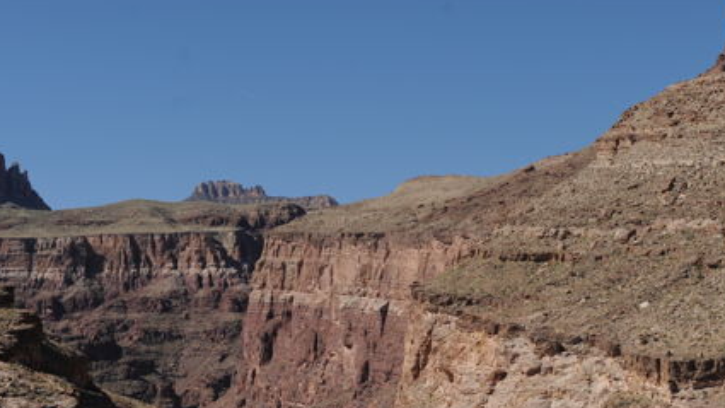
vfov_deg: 17.5
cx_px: 445
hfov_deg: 30.5
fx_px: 1326
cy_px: 200
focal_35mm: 69
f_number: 8
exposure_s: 1/1000
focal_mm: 35
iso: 200
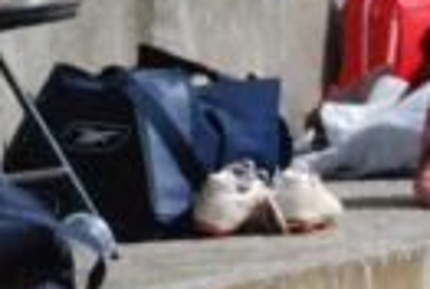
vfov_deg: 2.3
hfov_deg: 3.4
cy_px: -238
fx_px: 7303
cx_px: -345
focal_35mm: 610
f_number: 16
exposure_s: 1/1000
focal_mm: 52
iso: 1600
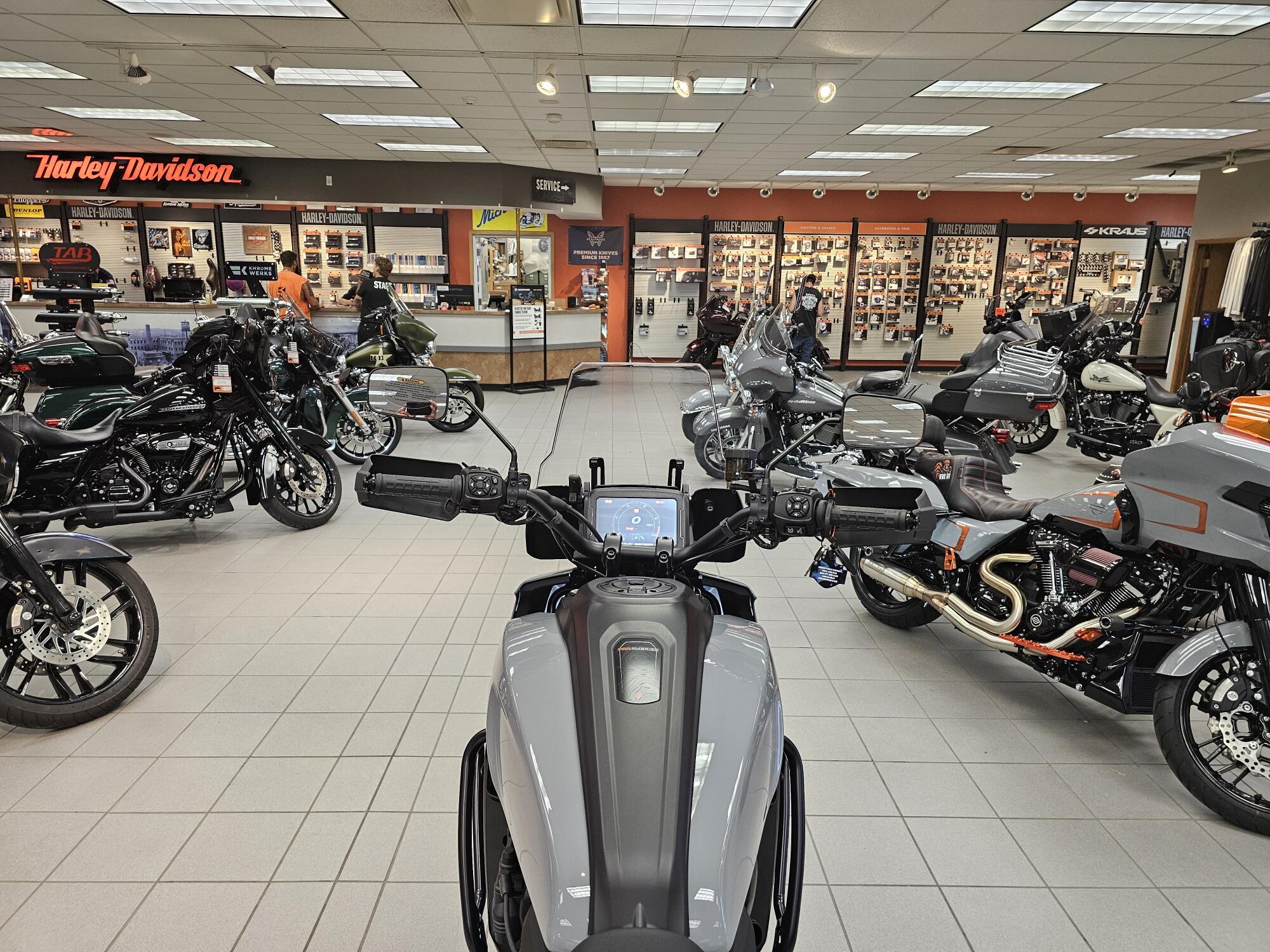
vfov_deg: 58.9
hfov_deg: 73.9
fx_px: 844
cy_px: 476
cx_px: 635
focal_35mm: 23
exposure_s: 1/120
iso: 250
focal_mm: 6.3
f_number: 1.7
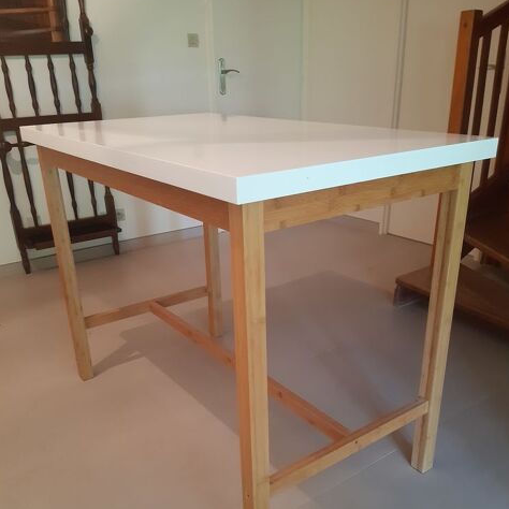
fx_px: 516
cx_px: 257
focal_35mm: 31
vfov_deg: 51.7
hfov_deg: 52.5
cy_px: 332
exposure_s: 1/25
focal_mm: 3.92
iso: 400
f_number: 1.7
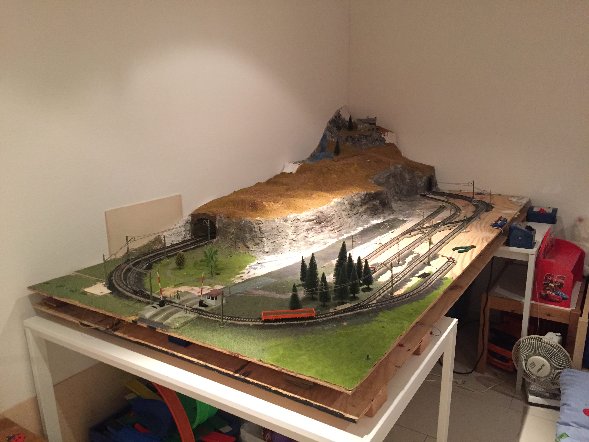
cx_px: 294
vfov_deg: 48.2
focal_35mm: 29
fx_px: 493
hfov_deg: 61.7
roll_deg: +0.4
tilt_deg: -13.8
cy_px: 221
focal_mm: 4.15
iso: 250
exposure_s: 1/17
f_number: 2.2
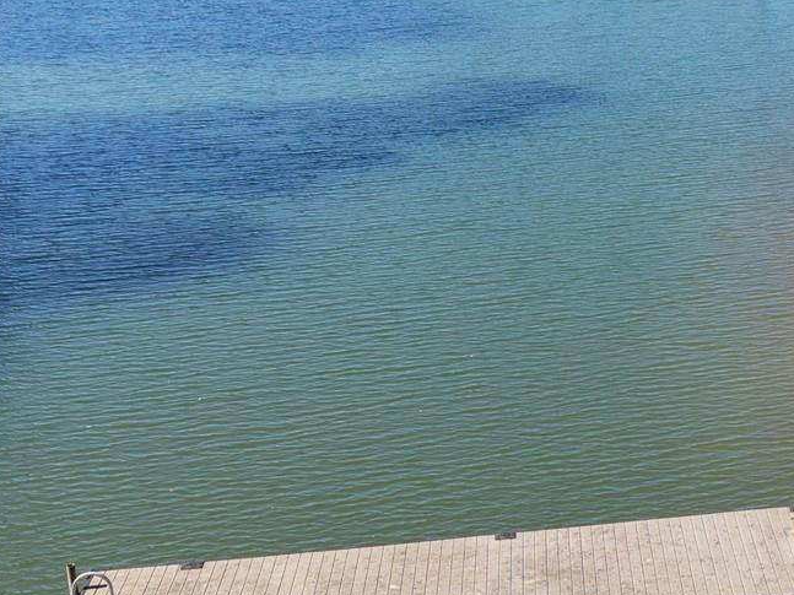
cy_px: 188
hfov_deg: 24.1
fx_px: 1743
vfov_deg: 19.3
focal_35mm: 76
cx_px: 855
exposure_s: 1/4000
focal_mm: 8.67
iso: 260
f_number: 1.8
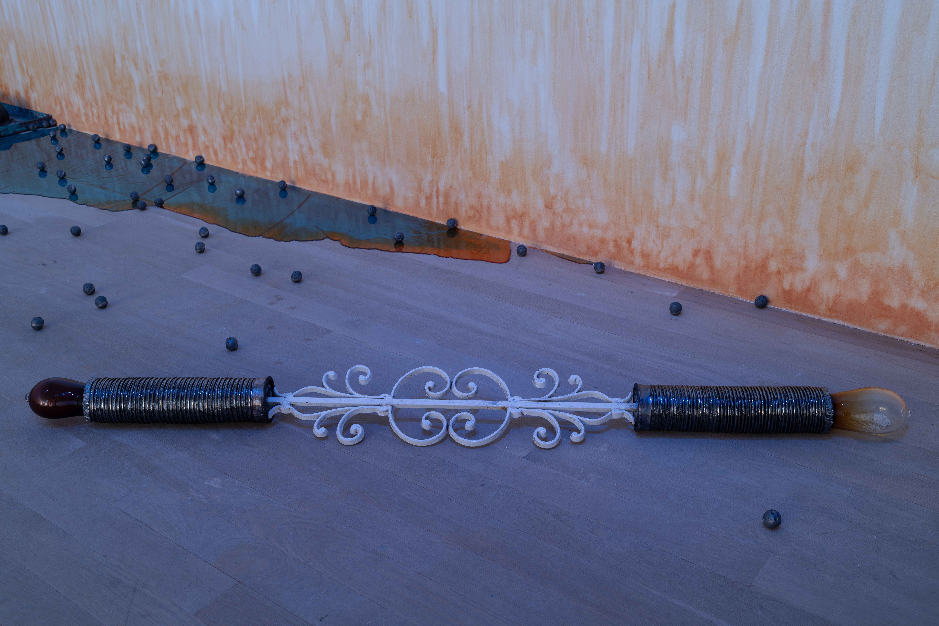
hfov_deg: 54.4
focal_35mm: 35
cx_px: 470
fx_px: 913
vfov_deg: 37.9
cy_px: 313
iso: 100
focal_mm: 35
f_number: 11
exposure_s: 2.5
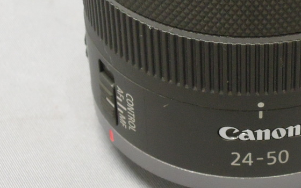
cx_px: 251
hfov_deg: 11.9
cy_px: 17
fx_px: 1436
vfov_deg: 7.5
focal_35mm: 175
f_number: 4.7
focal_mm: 13.8
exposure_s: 1/20
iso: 800
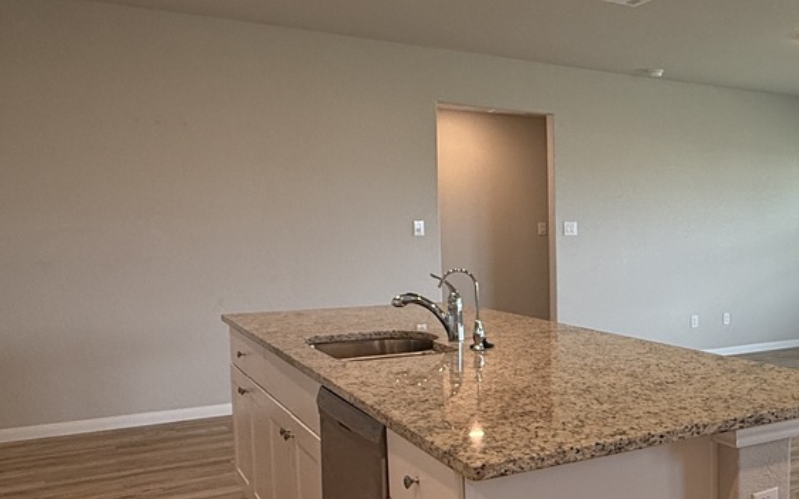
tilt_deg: -4.2
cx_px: 711
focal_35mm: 38
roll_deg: +0.1
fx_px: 827
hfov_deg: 46.8
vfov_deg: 33.5
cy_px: 296
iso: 200
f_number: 2.2
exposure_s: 1/120
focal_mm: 2.22
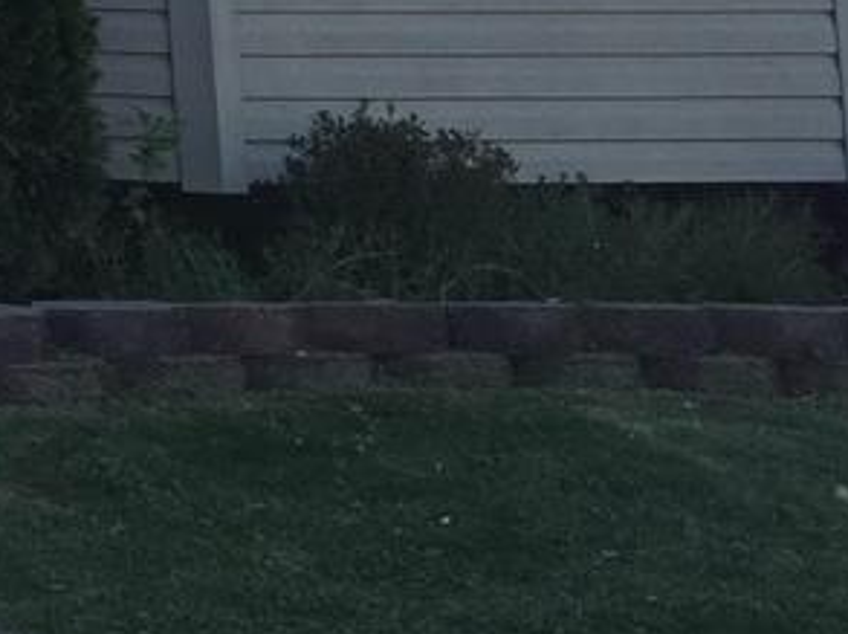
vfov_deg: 8.7
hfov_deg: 8.8
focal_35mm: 161
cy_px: -631
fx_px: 3939
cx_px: -2052
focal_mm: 6.3
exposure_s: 1/5296
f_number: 1.7
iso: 80
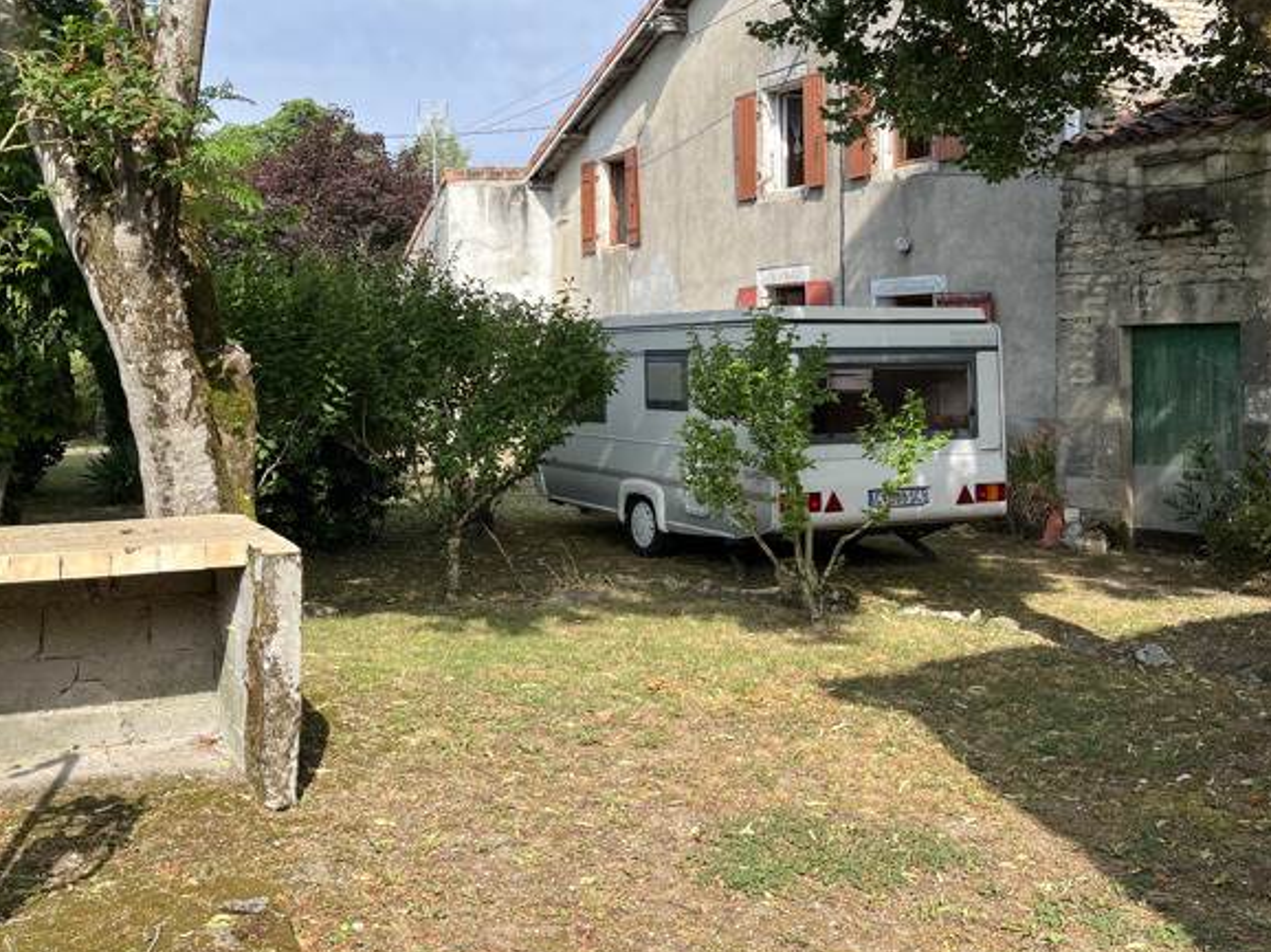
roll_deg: +0.7
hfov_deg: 50.8
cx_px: 475
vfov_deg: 39.4
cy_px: 372
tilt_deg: +0.8
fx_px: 1321
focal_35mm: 36
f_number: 1.6
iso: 50
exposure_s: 1/1890
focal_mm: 5.1
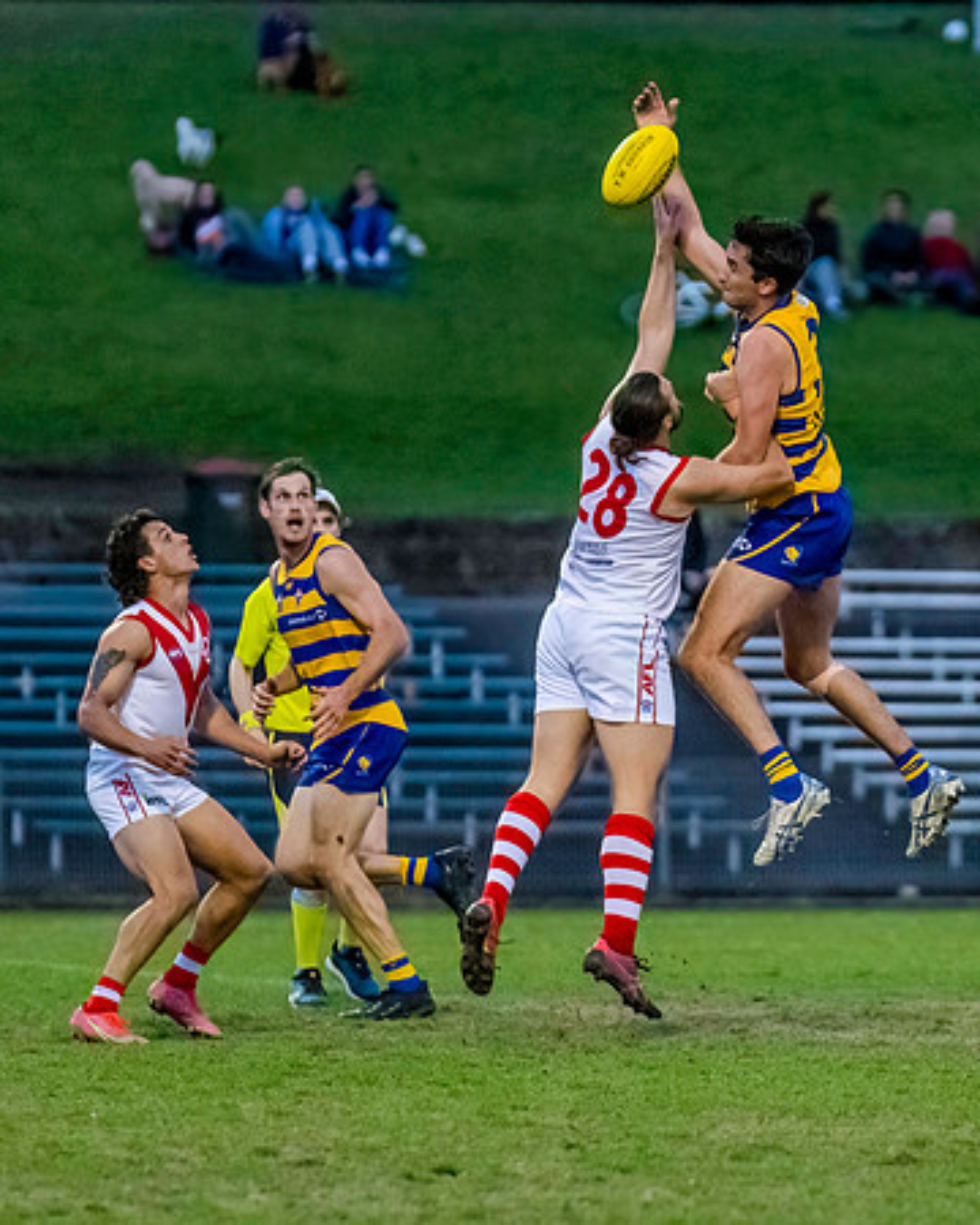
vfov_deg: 4.1
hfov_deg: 3.3
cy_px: 605
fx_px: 17165
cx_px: 863
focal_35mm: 473
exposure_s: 1/1600
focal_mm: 250
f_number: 4
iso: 10000
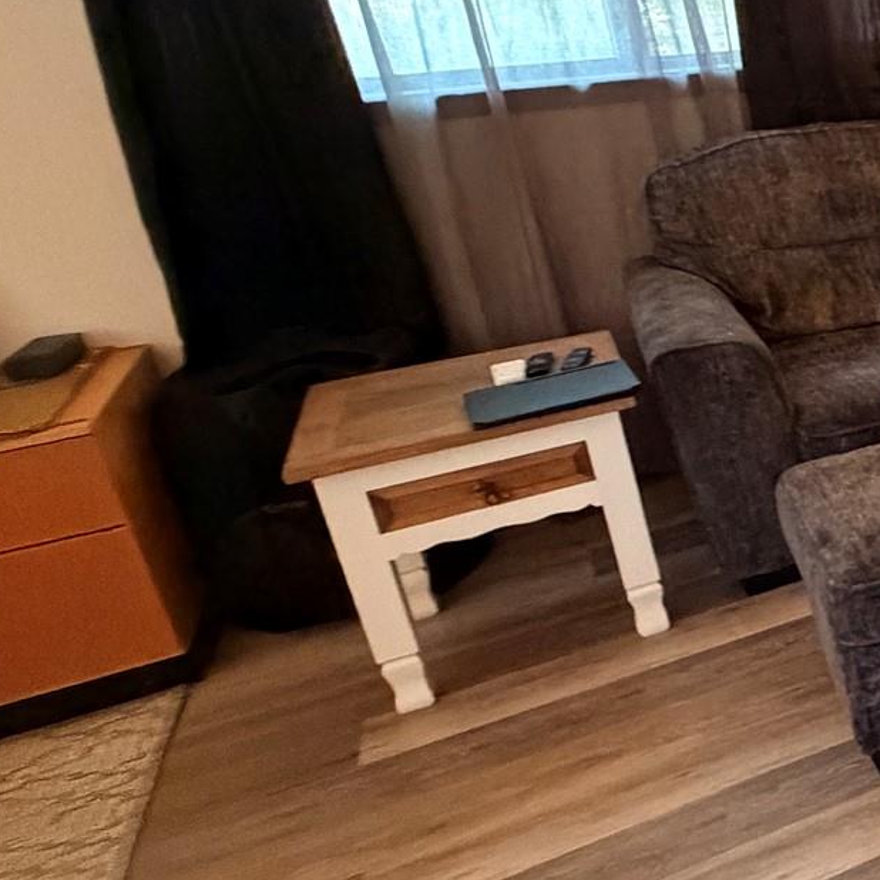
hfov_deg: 25.7
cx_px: 1418
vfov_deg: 40.4
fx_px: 1179
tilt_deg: -18.5
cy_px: 289
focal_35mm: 41
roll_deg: +0.7
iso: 1000
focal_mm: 2.22
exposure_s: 1/60
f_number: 2.2
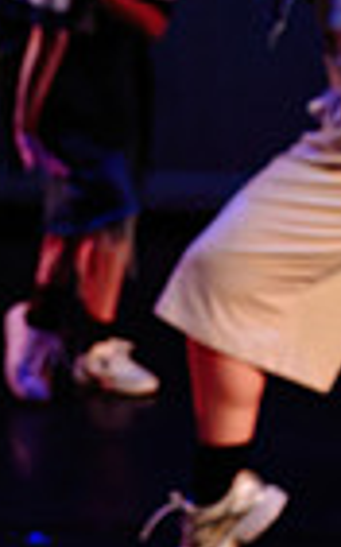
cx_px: 685
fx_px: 1875
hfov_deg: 9.7
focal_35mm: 126
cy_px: 199
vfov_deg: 16.6
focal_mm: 24
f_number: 2.8
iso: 1600
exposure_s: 1/300
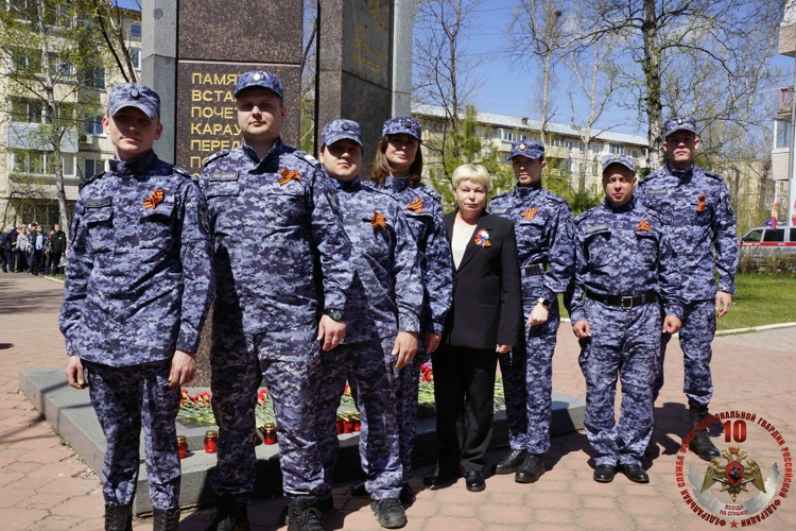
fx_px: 730
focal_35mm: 33
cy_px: 266
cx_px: 398
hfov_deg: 57.2
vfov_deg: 40.0
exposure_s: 1/160
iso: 100
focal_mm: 22
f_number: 13
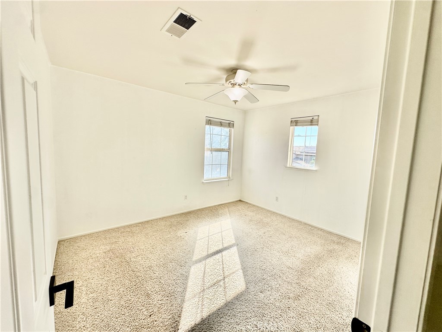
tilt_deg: -4.9
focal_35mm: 14
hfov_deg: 102.1
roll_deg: -4.0
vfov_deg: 85.7
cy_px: 166
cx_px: 221
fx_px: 179
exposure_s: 1/380
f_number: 2.2
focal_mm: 2.22
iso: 40
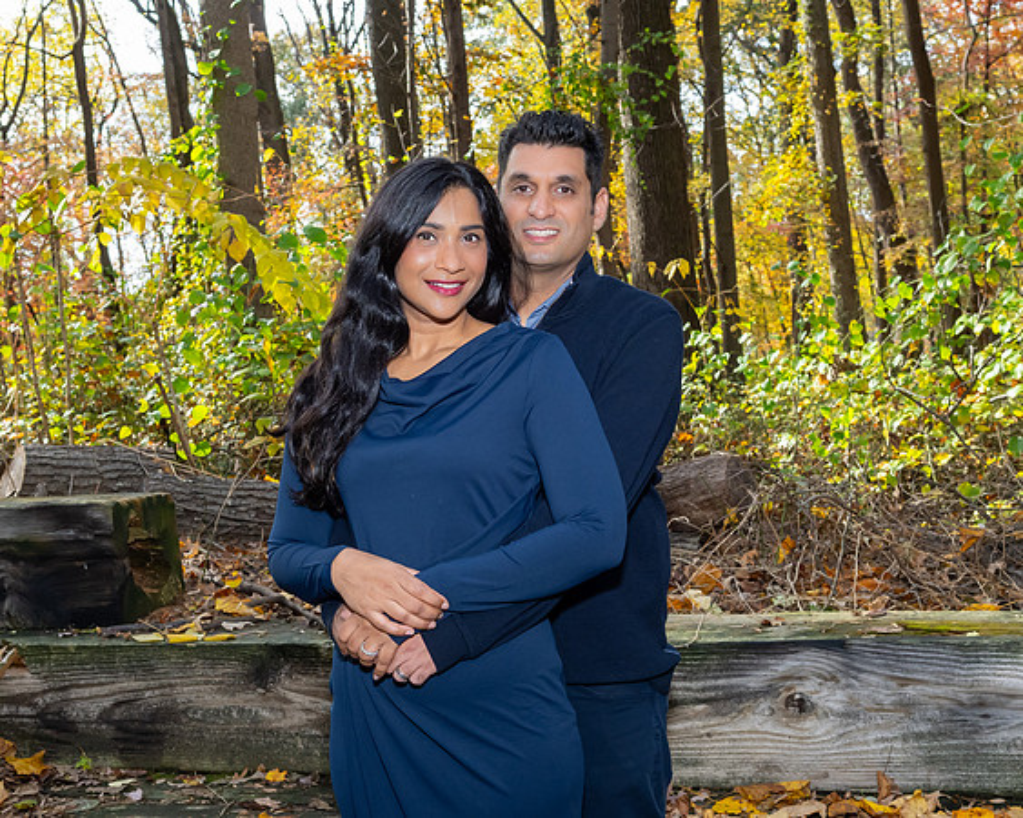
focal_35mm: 47
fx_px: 1432
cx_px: 495
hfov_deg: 39.3
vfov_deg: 31.9
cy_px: 409
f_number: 7.1
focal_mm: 28
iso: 800
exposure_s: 1/250
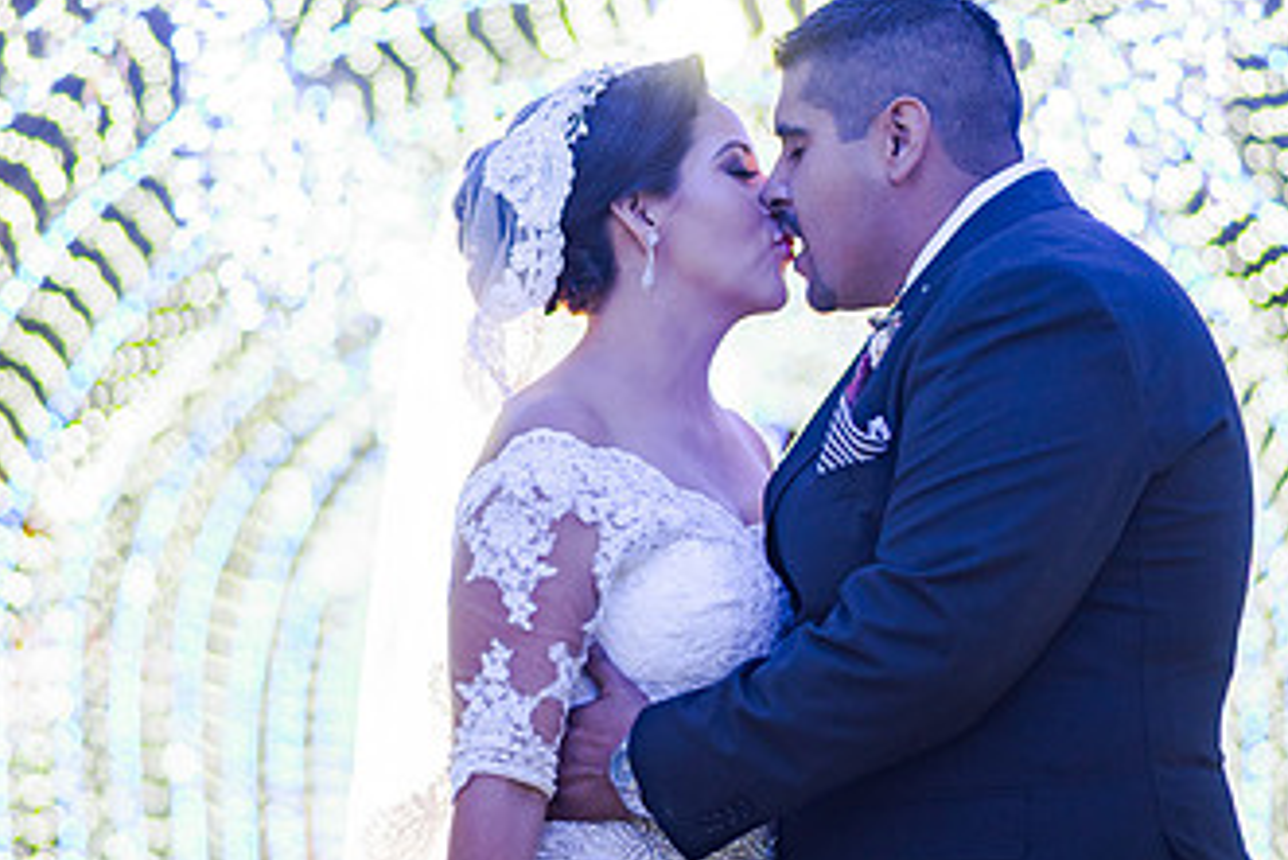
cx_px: 591
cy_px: 500
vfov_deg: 9.2
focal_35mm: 149
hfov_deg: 13.8
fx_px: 5333
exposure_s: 1/50
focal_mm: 85
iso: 800
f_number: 1.8
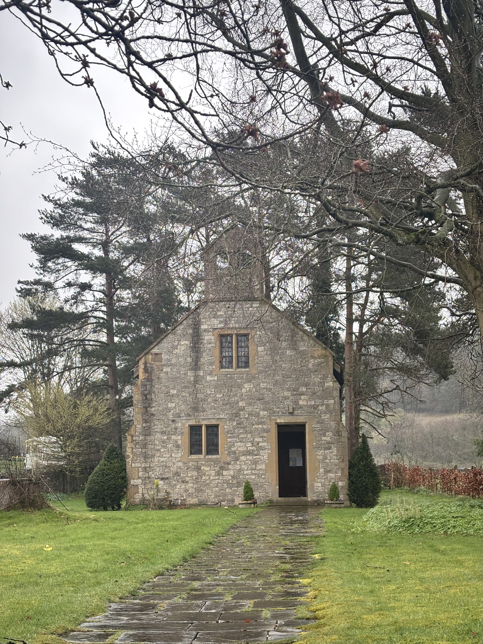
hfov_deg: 28.0
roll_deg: +0.5
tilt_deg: +10.4
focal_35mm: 52
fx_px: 967
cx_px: 242
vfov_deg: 36.8
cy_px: 322
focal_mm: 5.96
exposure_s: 1/293
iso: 32
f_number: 1.6
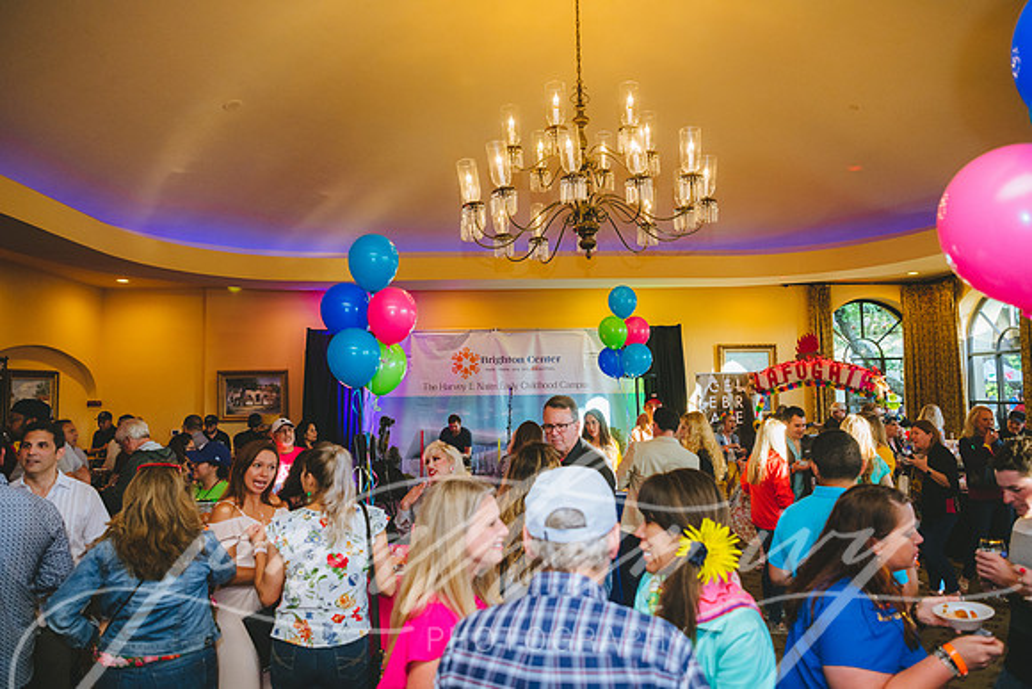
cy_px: 344
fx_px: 688
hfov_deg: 73.7
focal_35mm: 24
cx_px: 516
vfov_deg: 53.2
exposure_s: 1/160
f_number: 3.5
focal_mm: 24
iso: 560
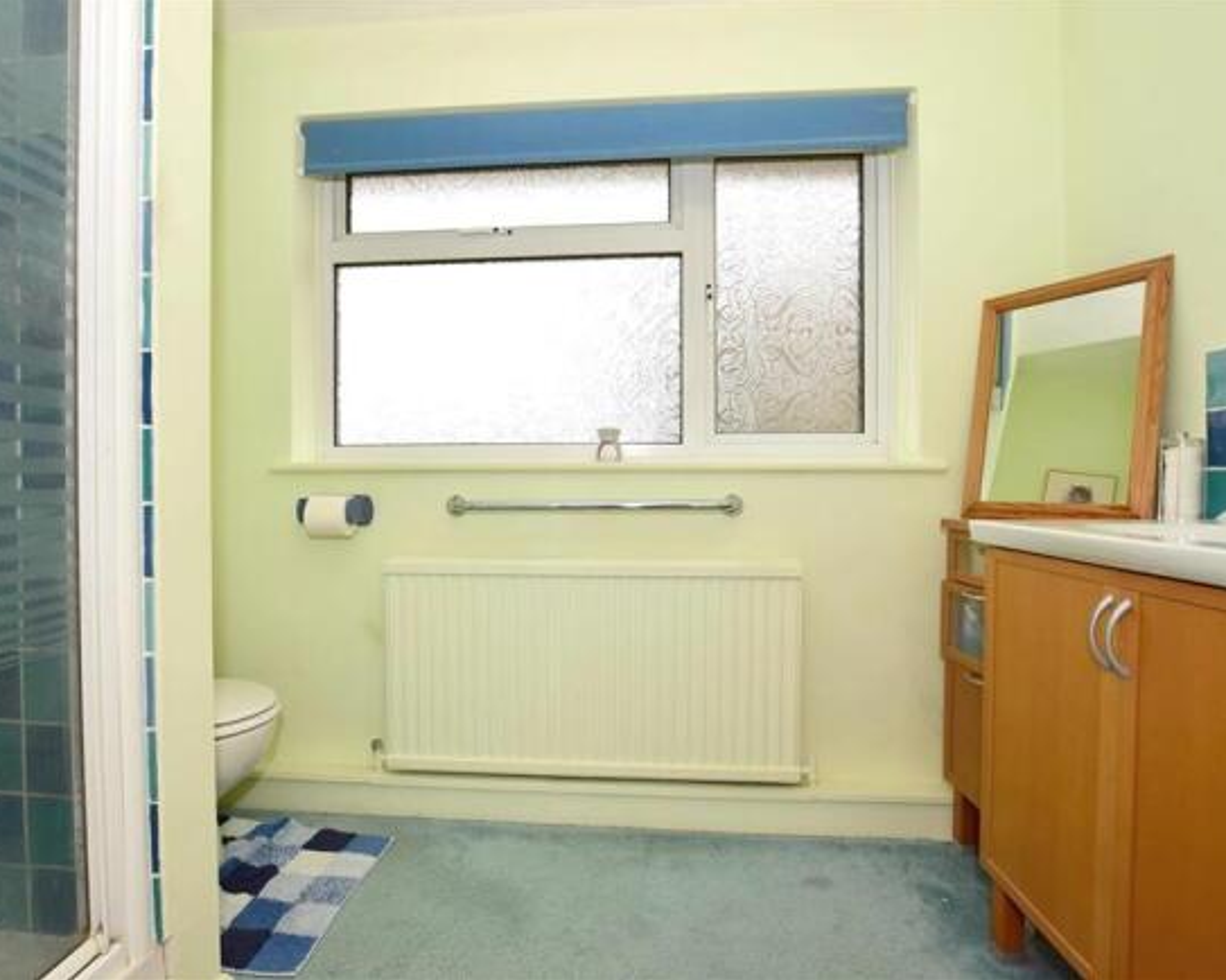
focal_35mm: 17
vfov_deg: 76.9
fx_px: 617
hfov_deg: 89.6
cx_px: 580
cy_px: 489
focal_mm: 10
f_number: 11
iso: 400
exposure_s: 1/200
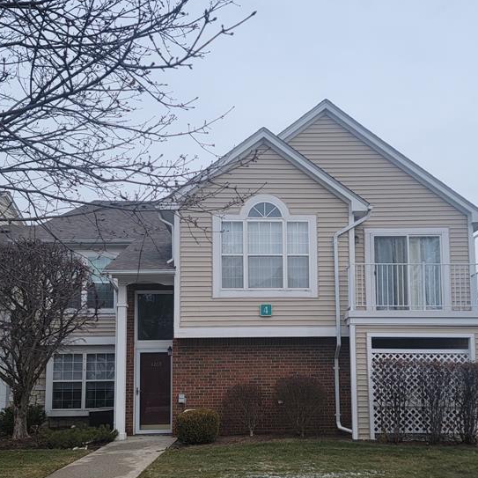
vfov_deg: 41.4
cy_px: 315
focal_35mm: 40
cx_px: 285
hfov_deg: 41.7
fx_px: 625
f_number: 1.8
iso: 16
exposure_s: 1/425
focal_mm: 6.7
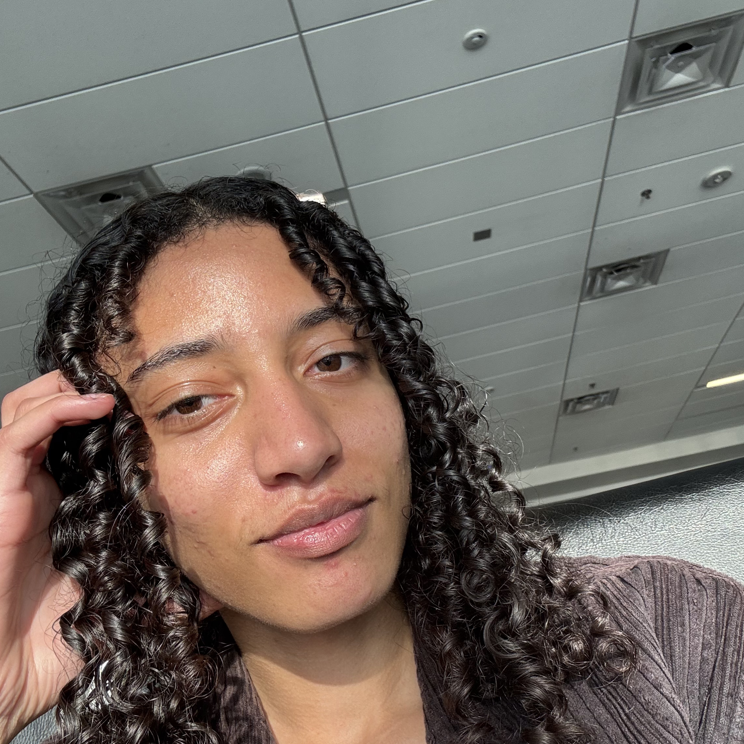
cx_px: 372
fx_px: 875
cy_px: 383
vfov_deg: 46.0
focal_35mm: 36
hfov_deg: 46.0
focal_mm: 2.69
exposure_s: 1/60
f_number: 1.9
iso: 100
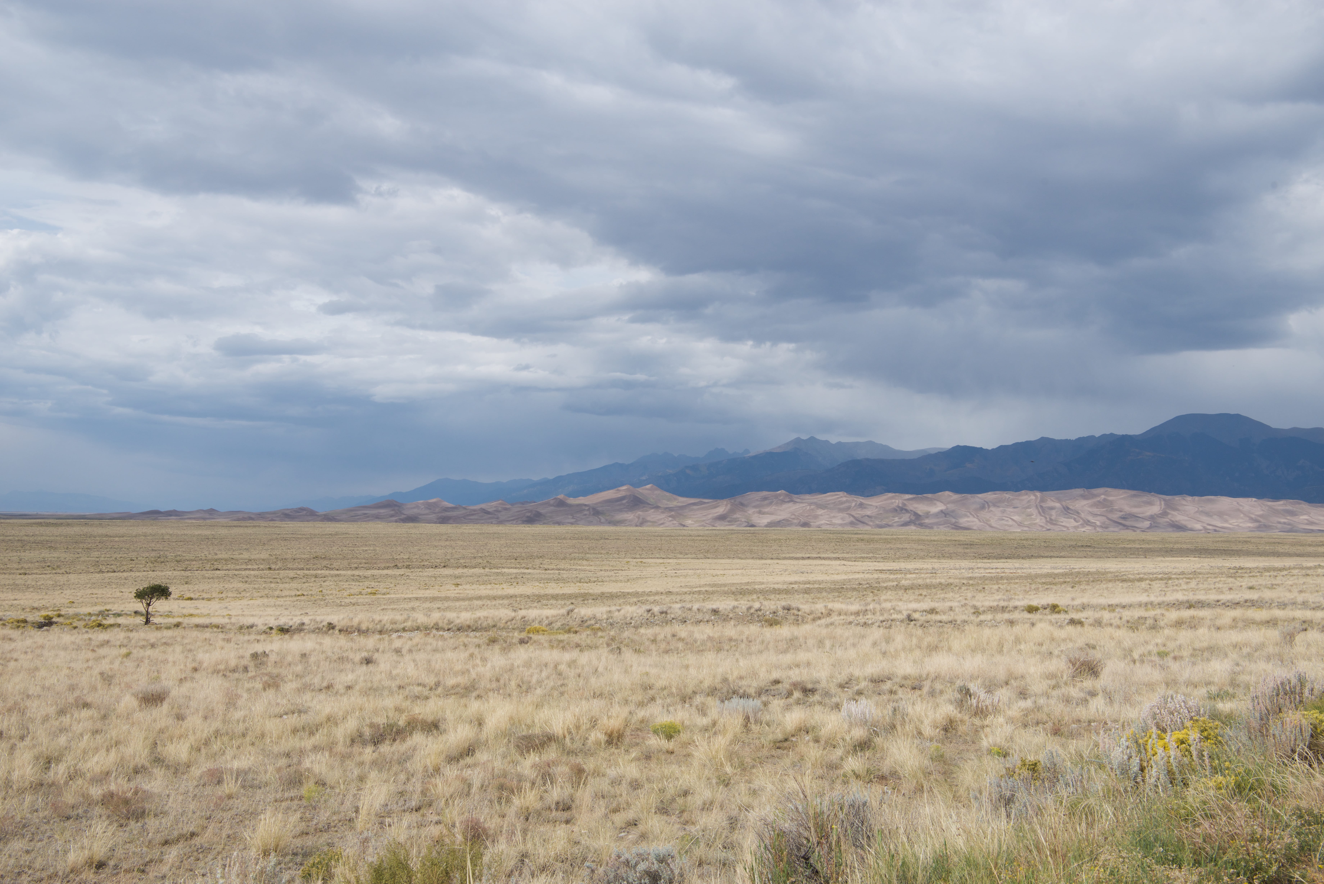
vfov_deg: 38.9
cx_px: 662
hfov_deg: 55.8
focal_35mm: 34
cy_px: 442
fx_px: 1251
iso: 400
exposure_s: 1/640
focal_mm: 34
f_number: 13
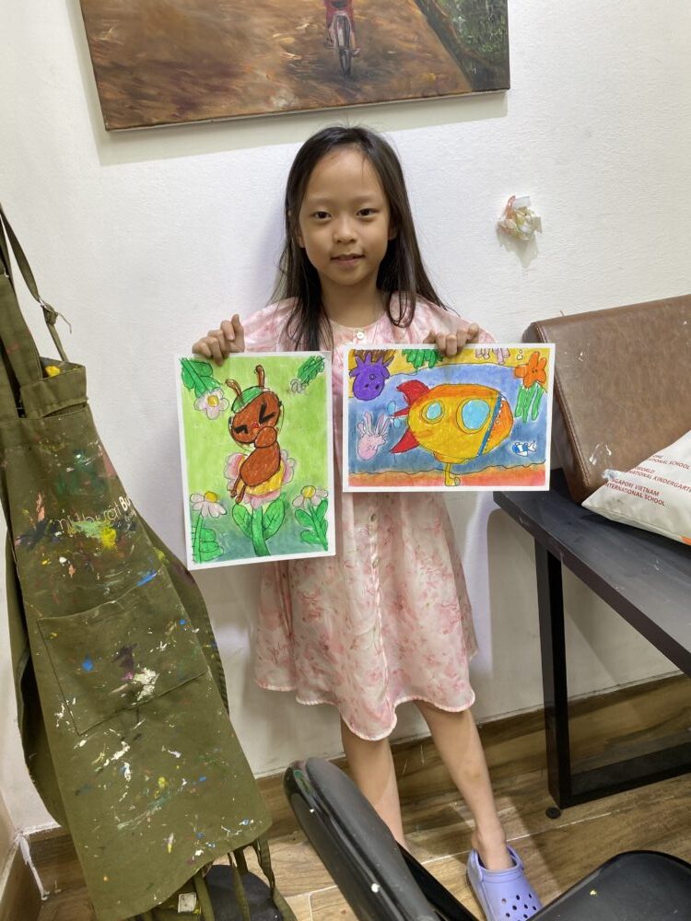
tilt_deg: -17.2
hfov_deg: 53.1
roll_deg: +9.1
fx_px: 692
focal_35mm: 26
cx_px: 346
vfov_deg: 67.3
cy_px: 460
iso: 64
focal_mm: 4.25
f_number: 1.8
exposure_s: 1/100
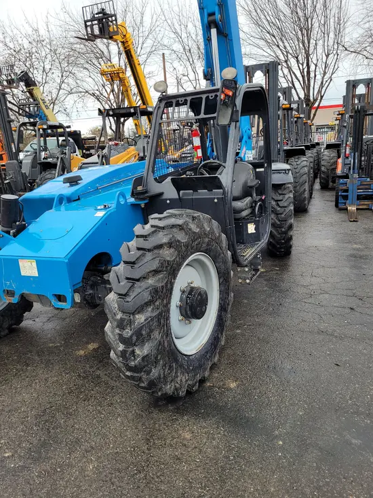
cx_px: 186
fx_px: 373
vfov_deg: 67.3
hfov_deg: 53.1
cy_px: 249
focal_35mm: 26
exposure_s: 1/265
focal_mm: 5.4
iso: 40
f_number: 1.8
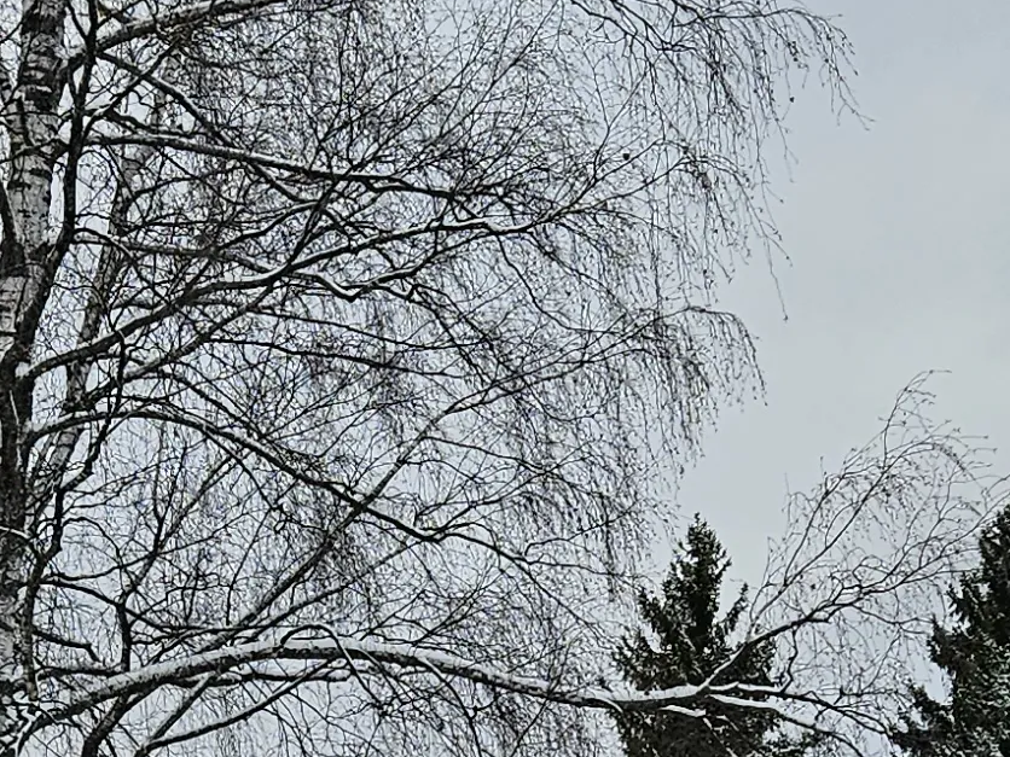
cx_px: 469
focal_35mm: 110
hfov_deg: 17.9
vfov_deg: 12.9
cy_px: 1066
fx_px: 3209
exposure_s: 1/1117
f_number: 1.8
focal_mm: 5.4
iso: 50
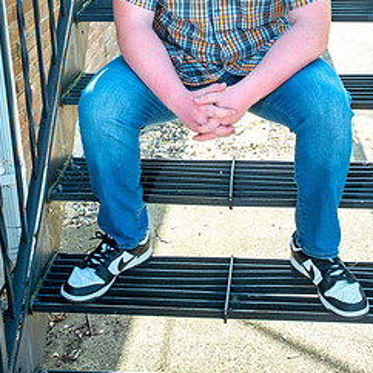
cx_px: 208
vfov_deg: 29.0
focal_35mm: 57
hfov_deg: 30.0
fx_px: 695
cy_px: 48
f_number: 7.1
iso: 320
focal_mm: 36
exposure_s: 1/160
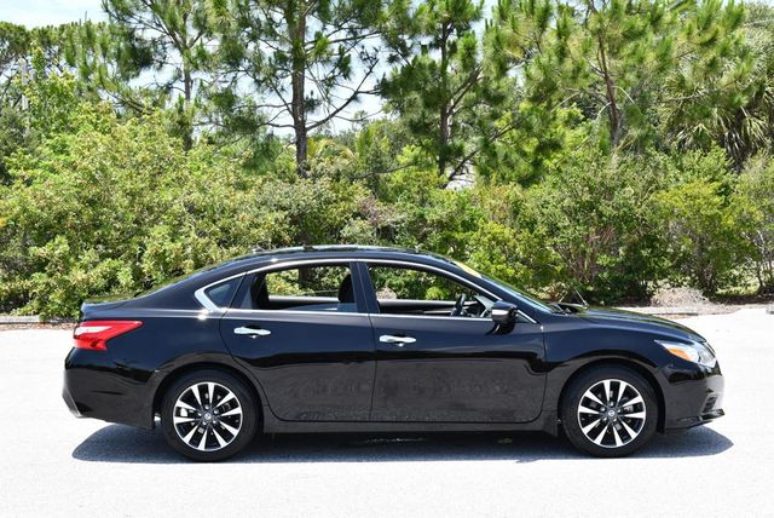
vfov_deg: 24.2
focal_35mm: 56
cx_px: 387
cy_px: 259
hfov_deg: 35.6
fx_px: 1205
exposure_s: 1/250
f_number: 7.1
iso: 200
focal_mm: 28
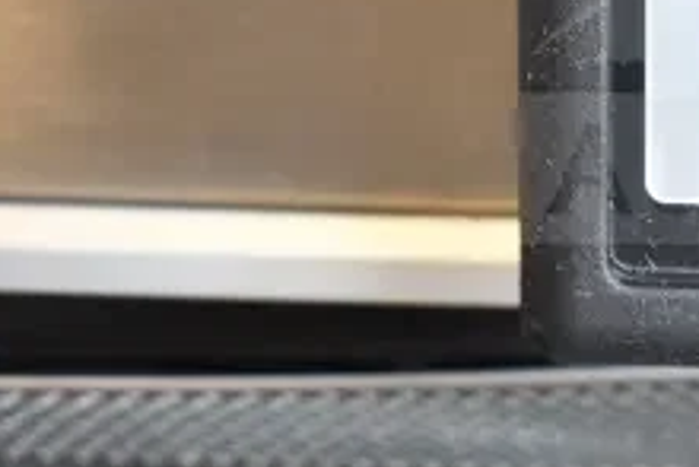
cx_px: 877
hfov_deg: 16.2
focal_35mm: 120
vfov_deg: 11.3
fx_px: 2339
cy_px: -8
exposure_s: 1/50
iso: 1000
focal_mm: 29
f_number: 4.2
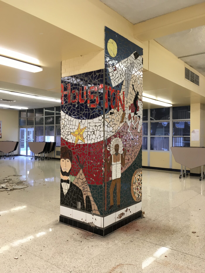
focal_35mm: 29
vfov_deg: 61.7
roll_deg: +0.1
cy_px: 136
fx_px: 229
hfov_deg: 48.2
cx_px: 102
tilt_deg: +1.0
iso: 50
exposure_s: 1/30
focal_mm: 4.15
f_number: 2.2
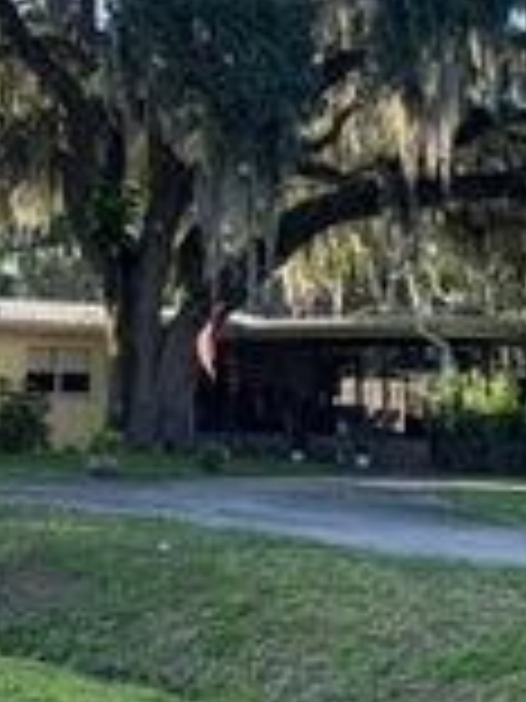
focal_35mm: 74
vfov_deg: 25.9
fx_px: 1499
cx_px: 135
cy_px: 140
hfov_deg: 19.8
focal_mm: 6.76
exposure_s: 1/1042
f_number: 1.78
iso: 80
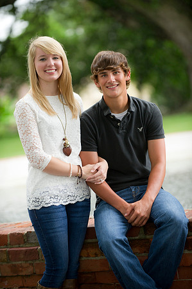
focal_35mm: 155
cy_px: 144
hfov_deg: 8.8
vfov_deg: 13.3
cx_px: 96
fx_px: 1243
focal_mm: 155
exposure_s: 1/250
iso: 640
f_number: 2.8
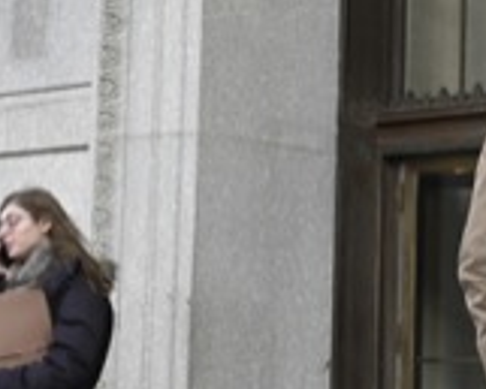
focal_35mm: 105
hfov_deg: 16.9
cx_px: 676
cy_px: 205
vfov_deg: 14.7
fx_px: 1511
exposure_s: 1/200
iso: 800
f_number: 5.6
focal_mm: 24
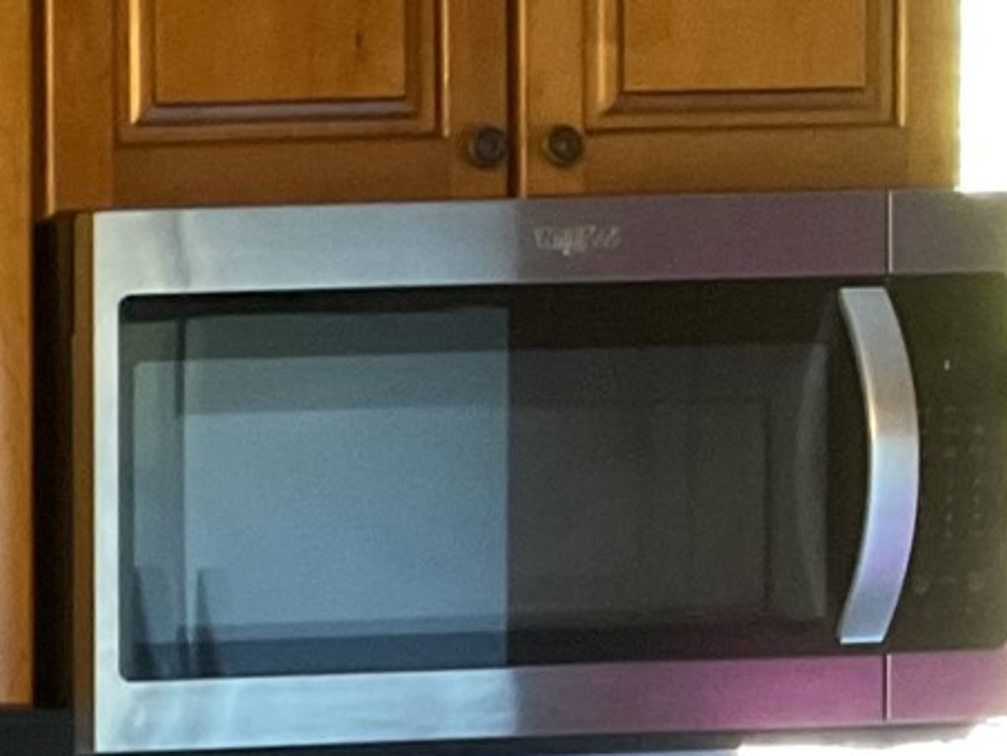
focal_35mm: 131
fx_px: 3812
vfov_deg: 11.1
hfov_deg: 12.6
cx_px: -1218
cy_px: 961
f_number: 1.8
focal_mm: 3
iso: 320
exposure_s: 1/40
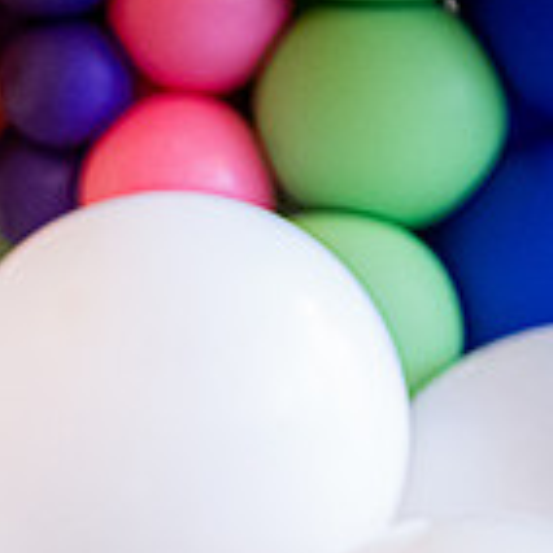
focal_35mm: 472
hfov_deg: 3.7
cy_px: 571
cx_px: -495
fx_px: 8531
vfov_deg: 3.7
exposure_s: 1/60
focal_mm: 90.6
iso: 4000
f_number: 2.8
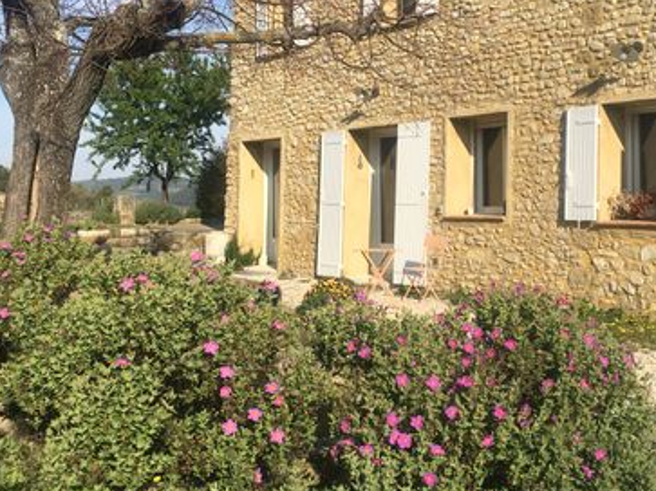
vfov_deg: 30.0
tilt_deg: +3.2
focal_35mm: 48
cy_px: 157
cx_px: 387
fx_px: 909
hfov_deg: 39.5
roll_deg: +0.1
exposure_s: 1/1538
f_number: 2.2
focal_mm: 4.15
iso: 25
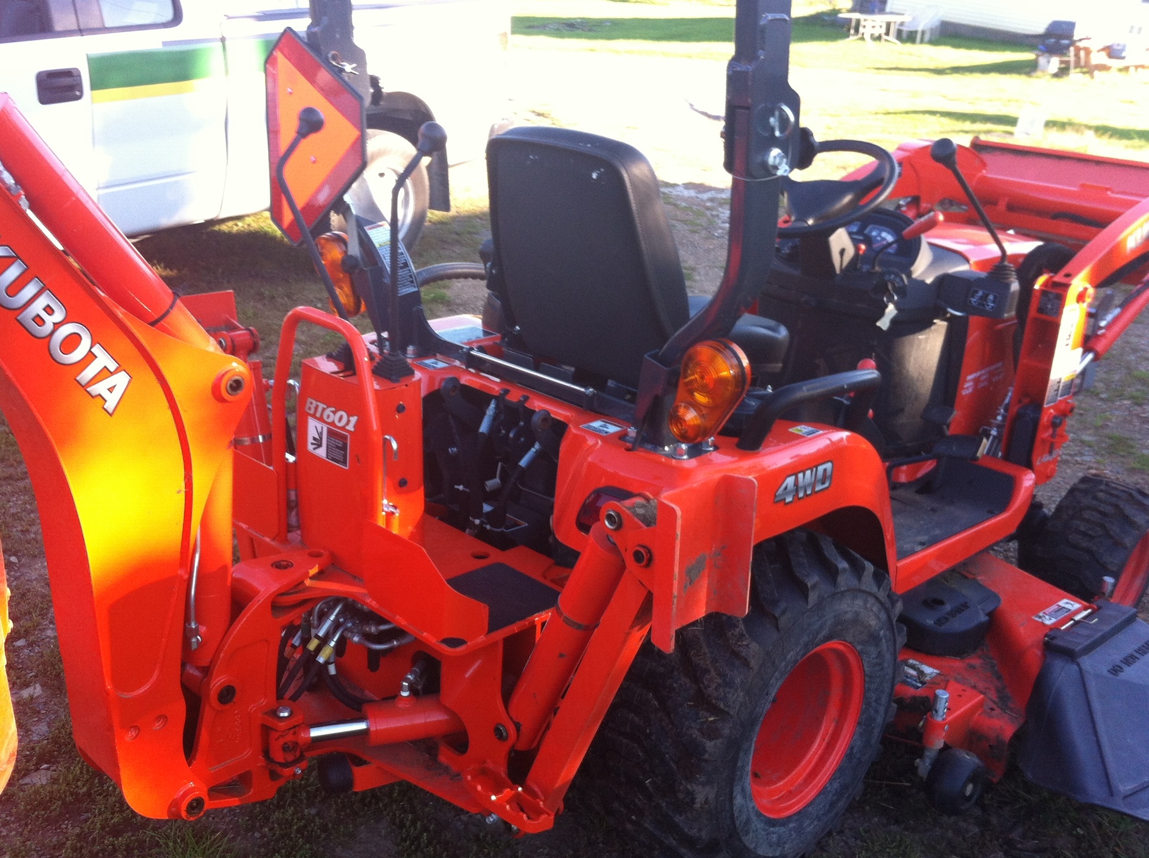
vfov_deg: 35.9
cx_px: 499
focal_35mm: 40
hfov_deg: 46.7
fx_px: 1326
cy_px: 443
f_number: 2.8
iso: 80
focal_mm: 3.85
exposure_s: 1/120
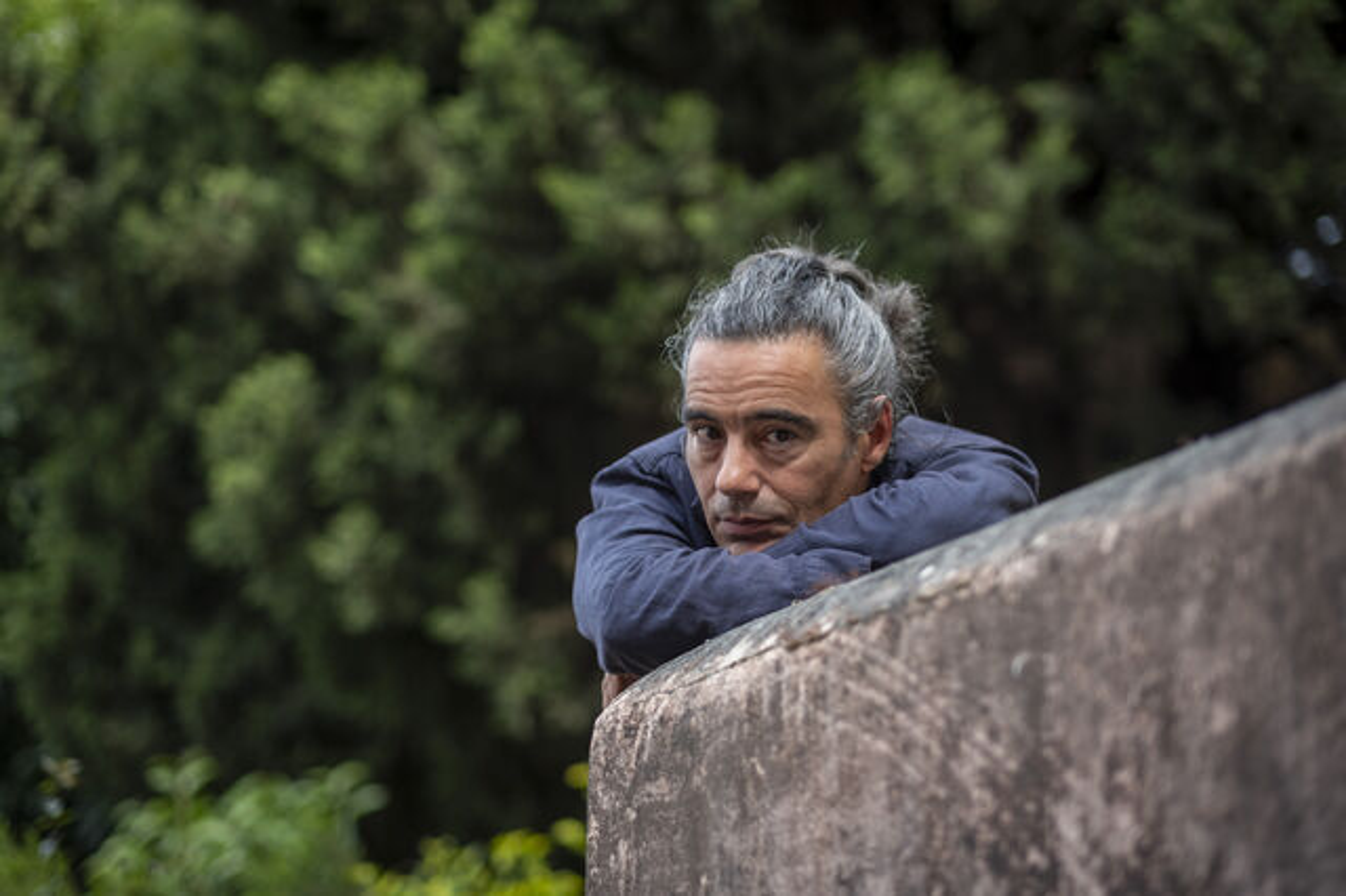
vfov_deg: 16.2
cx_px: 673
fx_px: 3139
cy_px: 448
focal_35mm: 84
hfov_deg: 24.2
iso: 125
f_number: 1.6
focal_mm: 56
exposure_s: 1/1250
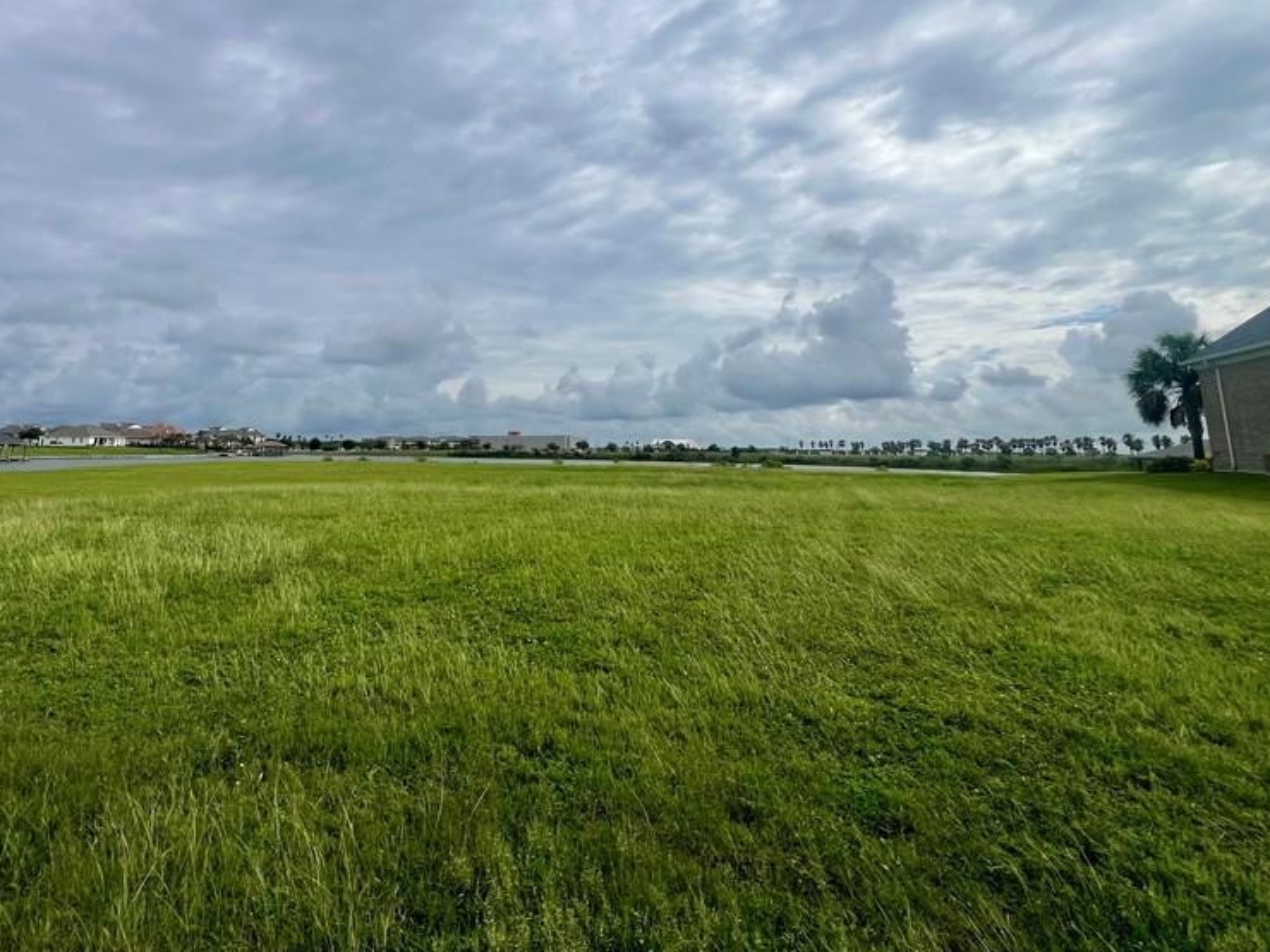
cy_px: 321
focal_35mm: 18
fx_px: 660
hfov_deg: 86.9
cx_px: 523
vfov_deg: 69.6
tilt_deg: +10.9
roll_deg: -0.8
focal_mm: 1.57
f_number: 1.8
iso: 32
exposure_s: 1/3425
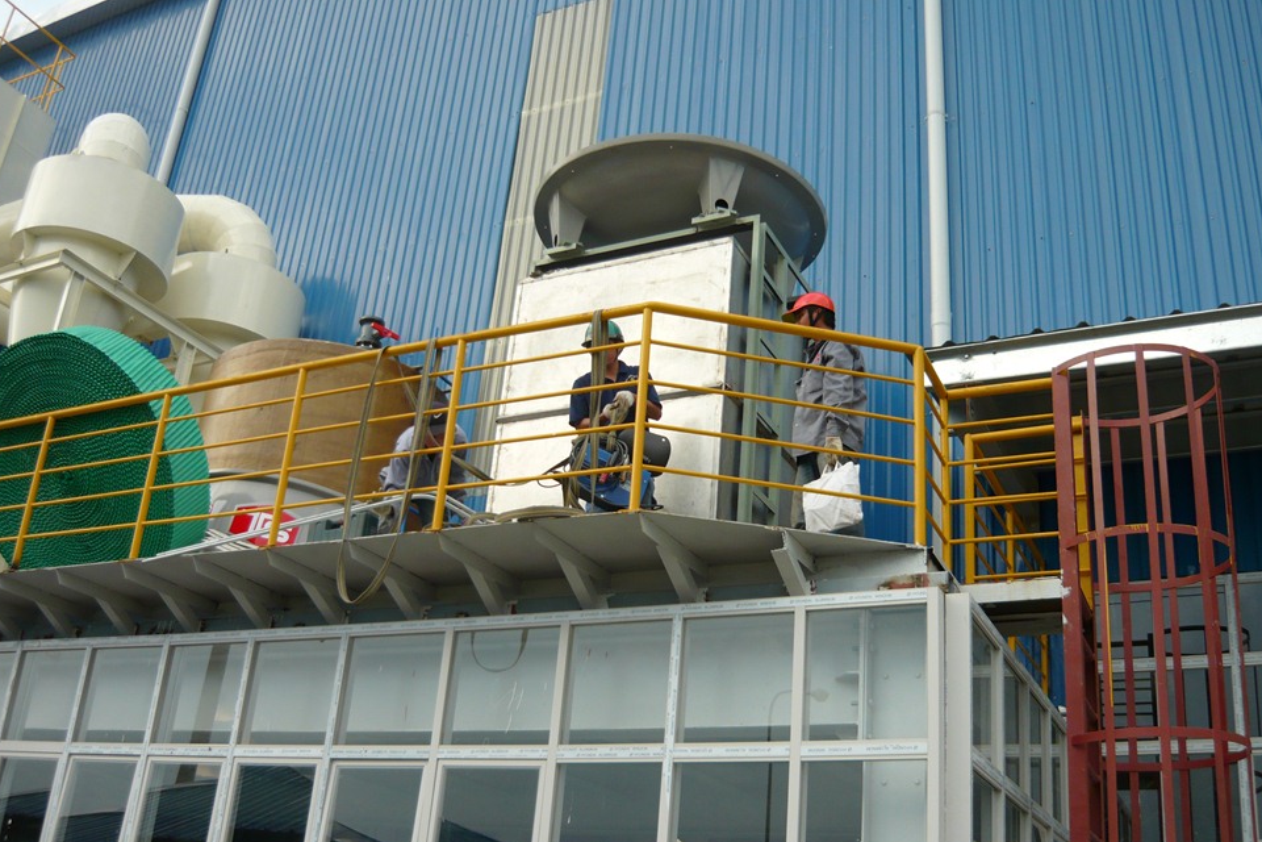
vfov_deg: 37.8
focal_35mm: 35
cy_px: 439
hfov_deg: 54.4
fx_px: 1227
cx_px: 624
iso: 100
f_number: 2.8
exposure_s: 1/320
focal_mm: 5.5
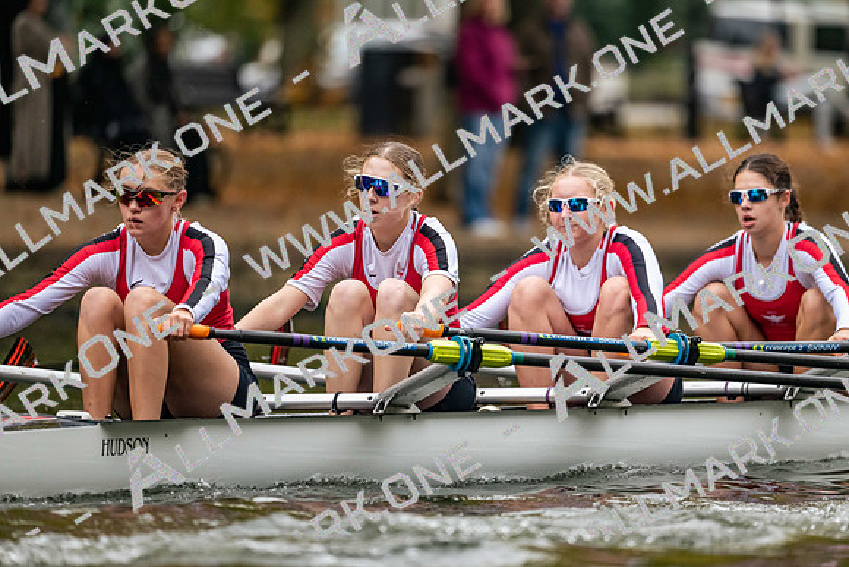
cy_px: 284
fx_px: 9435
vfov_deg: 3.4
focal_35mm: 400
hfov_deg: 5.2
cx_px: 424
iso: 2500
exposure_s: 1/2500
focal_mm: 400
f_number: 4.5
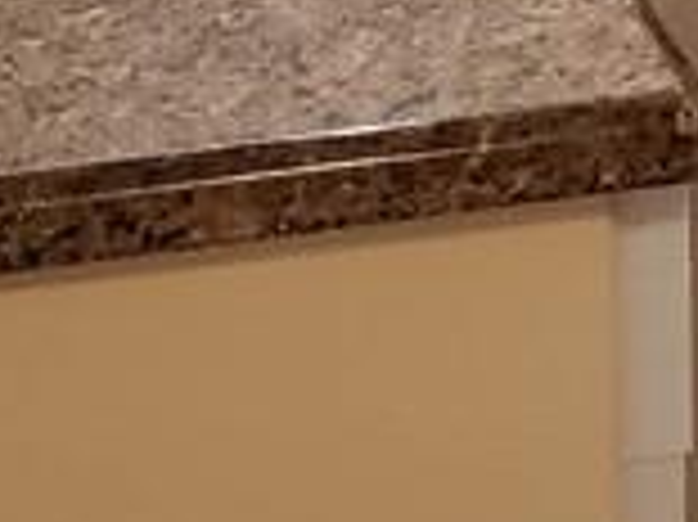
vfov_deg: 8.1
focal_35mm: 172
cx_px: 522
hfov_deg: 11.5
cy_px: -639
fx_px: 3466
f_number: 2.4
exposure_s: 1/60
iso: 320
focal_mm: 4.3
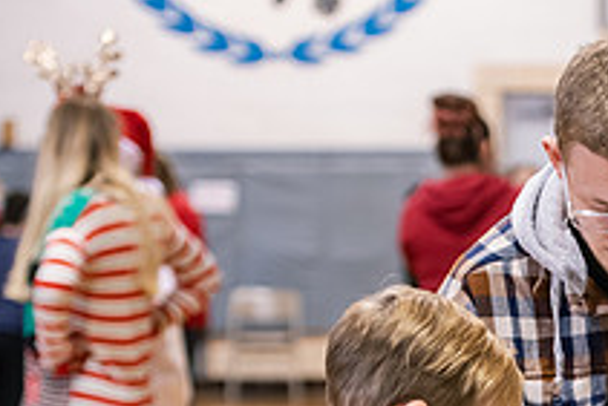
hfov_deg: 10.5
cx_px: 720
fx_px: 3245
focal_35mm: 192
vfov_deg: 7.1
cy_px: 505
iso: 1600
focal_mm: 70
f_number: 3.2
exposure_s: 1/160
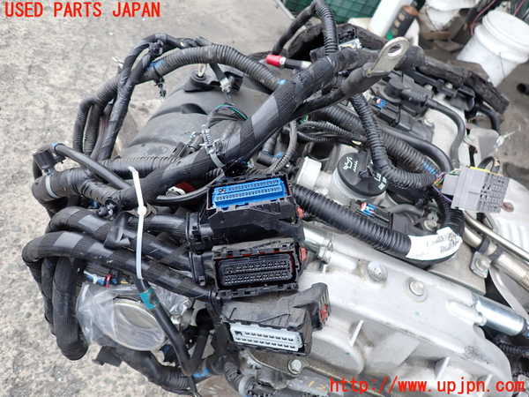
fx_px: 382
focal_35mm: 25
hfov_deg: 69.4
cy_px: 198
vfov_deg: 54.9
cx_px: 264
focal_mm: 4.5
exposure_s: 1/80
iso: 100
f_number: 2
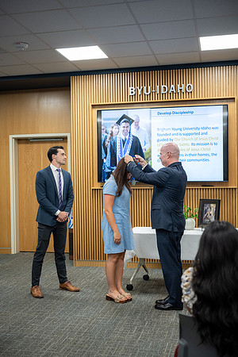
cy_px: 178
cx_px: 119
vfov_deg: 47.4
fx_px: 407
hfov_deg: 32.6
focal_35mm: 41
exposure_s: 1/100
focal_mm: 41
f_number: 2.8
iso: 400
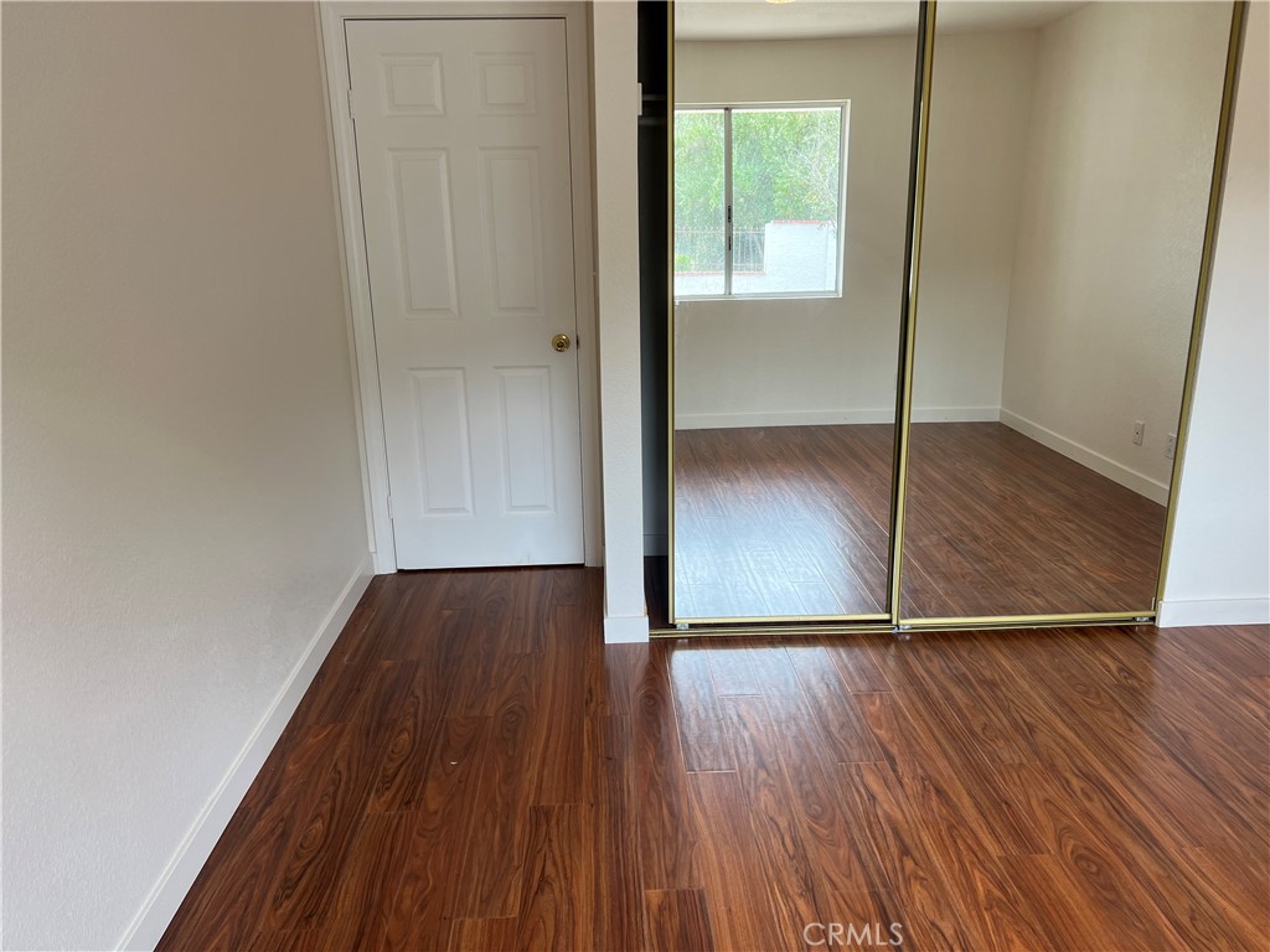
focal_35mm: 26
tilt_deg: -15.9
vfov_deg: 53.1
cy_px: 476
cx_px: 635
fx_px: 954
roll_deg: +0.9
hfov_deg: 67.3
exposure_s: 1/155
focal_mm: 5.7
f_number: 1.5
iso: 50
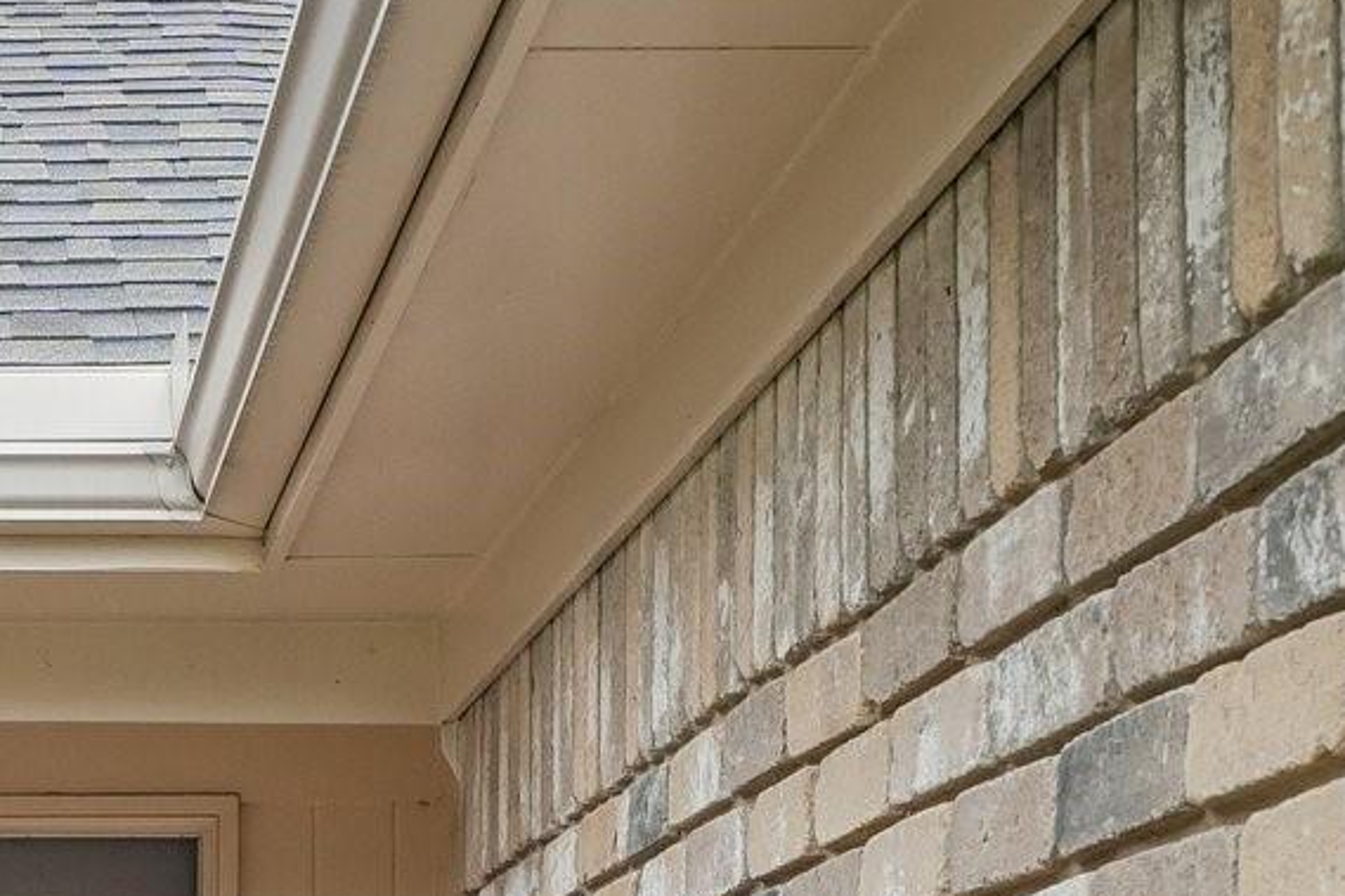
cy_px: 1294
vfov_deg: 12.1
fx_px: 4034
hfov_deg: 18.4
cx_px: -43
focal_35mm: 108
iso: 400
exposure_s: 1/250
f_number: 8
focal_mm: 30
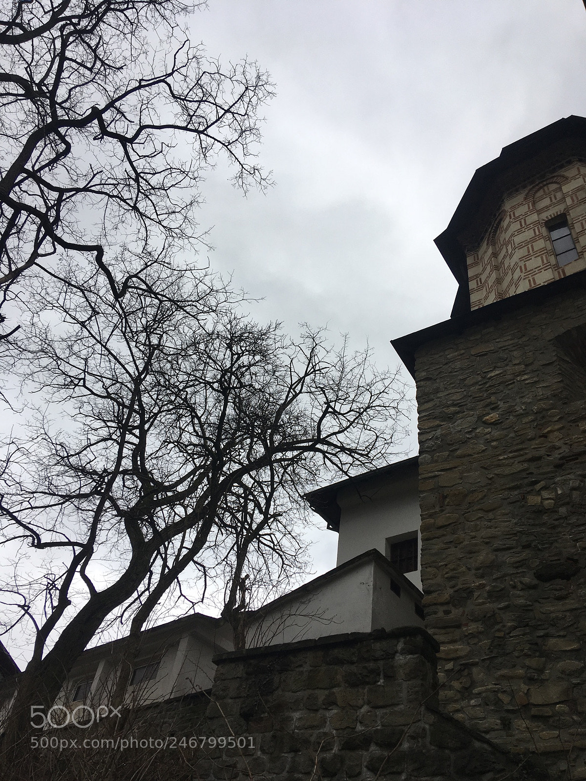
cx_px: 293
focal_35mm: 29
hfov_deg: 48.2
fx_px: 655
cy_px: 390
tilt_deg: +46.4
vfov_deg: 61.7
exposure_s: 1/175
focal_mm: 4.15
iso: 25
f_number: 2.2
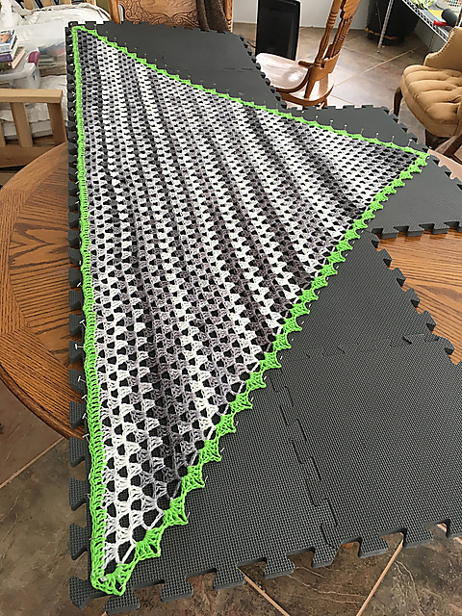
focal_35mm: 29
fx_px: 516
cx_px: 231
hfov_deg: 48.2
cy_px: 308
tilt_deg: -45.1
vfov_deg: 61.7
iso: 50
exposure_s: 1/30
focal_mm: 4.15
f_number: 2.2
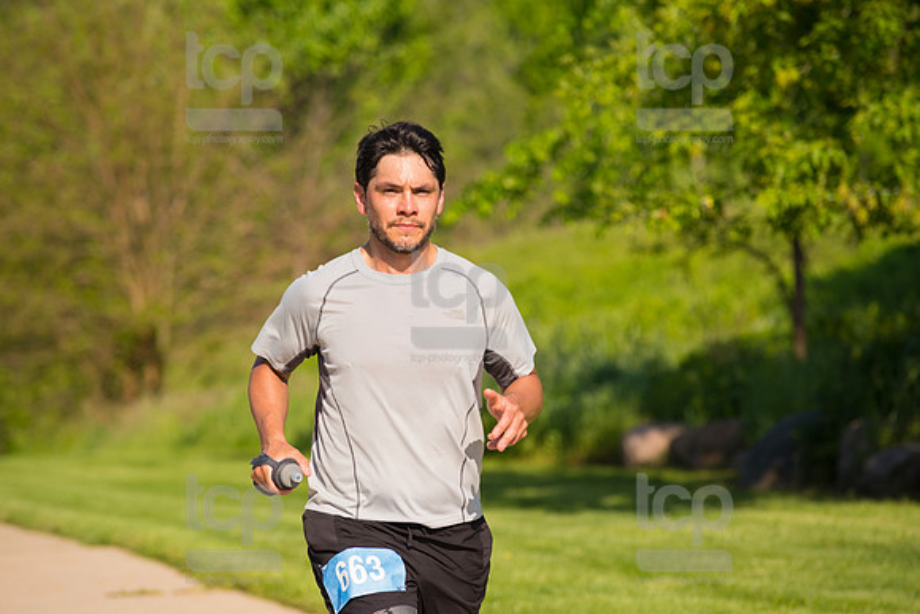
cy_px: 307
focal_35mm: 200
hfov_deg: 10.3
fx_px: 5112
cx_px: 460
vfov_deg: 6.9
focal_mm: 200
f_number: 5.6
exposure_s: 1/2000
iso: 400
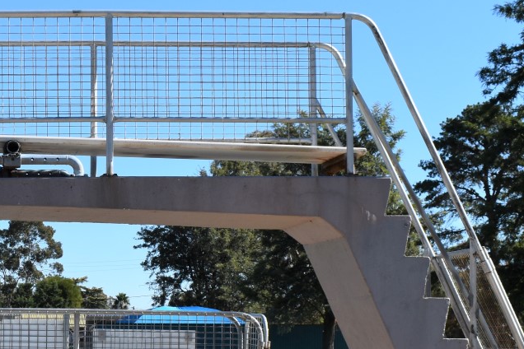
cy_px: 293
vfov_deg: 16.1
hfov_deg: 23.3
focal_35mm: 84
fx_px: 1223
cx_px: 19
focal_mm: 22
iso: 200
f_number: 10
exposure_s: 1/400
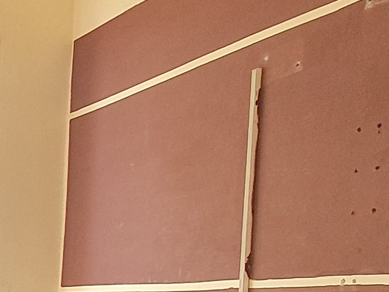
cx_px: -408
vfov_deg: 17.3
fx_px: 899
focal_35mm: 80
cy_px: 377
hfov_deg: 17.2
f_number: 2.2
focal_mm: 1.8
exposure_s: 1/120
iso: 64
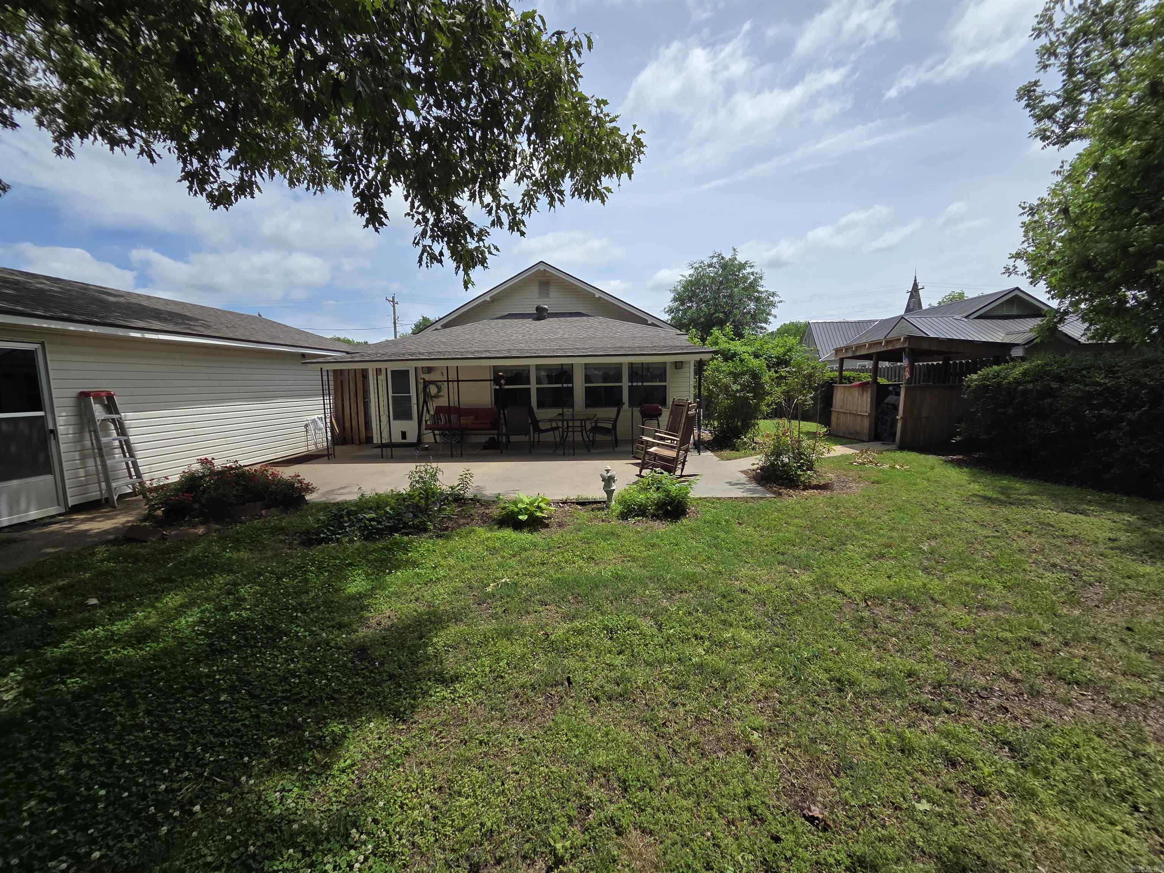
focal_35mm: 13
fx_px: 437
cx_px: 582
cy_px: 436
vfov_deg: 89.9
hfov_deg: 106.2
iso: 50
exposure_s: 1/2443
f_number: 2.2
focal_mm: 2.2
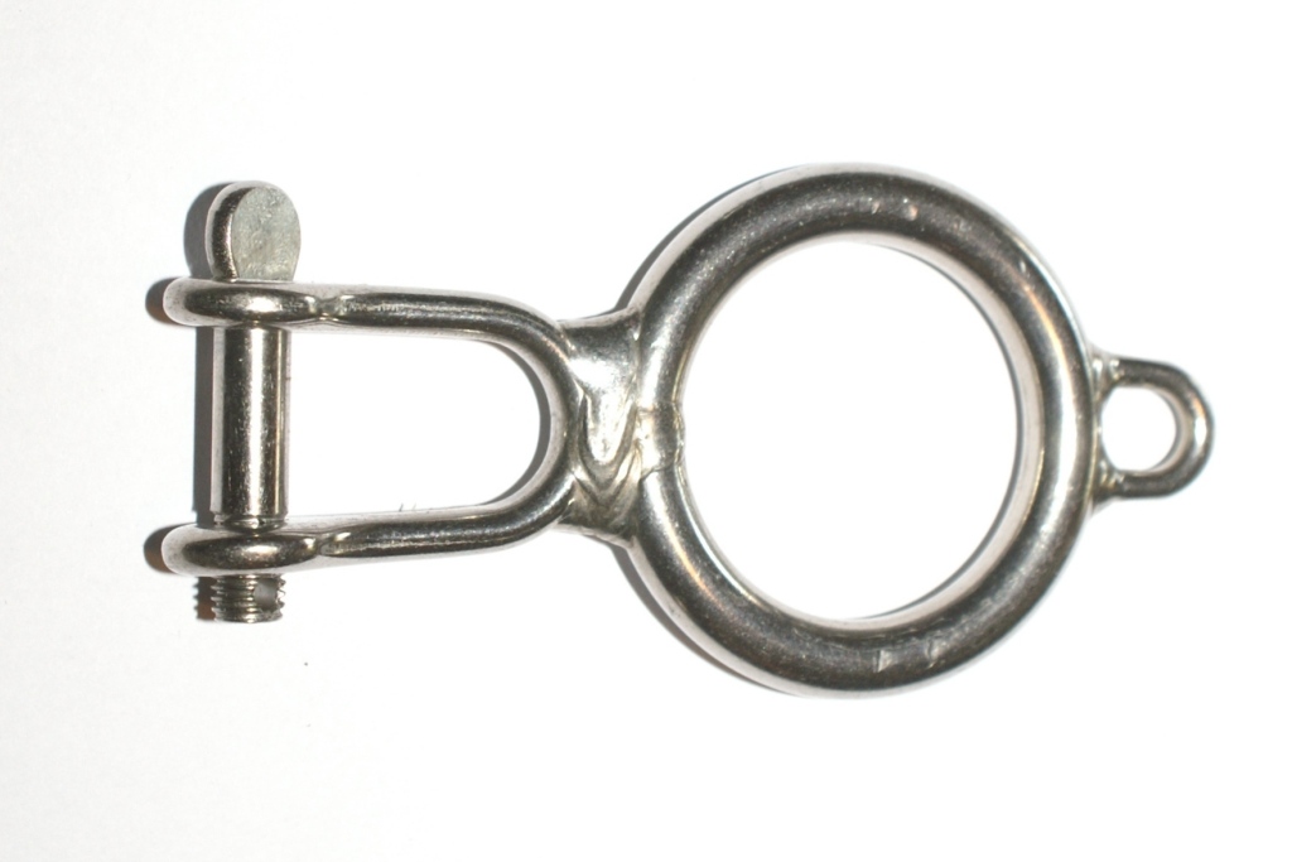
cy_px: 431
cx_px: 646
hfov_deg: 37.8
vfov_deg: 25.8
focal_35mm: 52
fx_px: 1884
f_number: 6.3
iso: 400
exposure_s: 1/60
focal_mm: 35
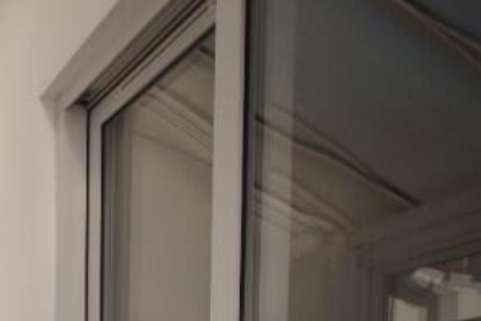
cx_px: -168
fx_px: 695
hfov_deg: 29.5
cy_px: 487
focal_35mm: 52
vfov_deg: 21.6
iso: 100
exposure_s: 1/1250
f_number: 4
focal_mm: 10
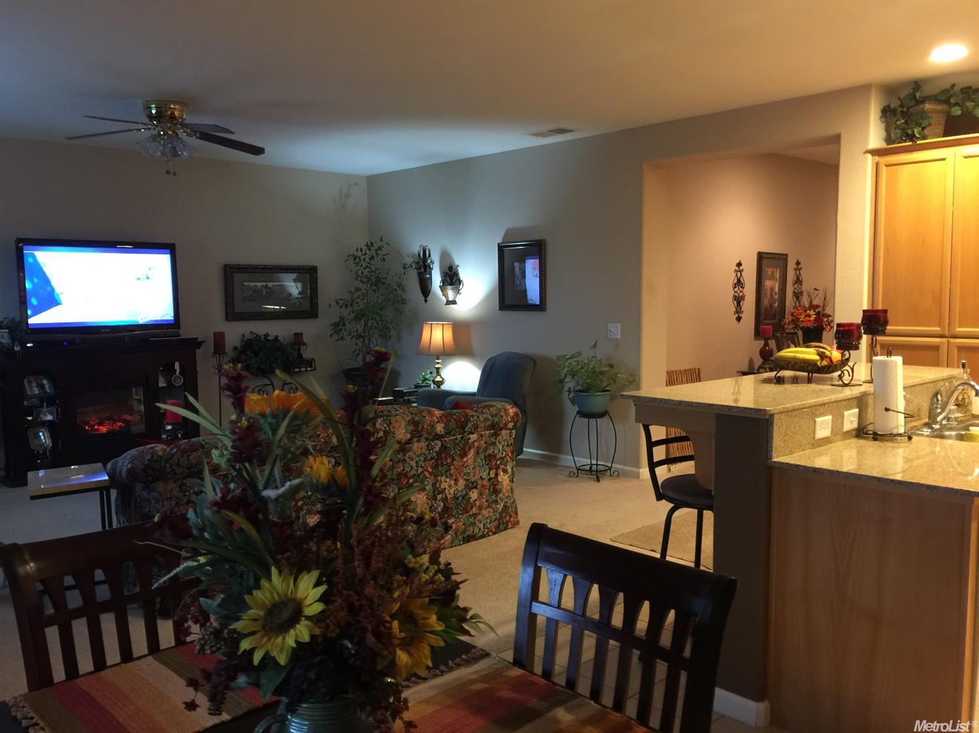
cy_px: 366
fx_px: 820
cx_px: 490
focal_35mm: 29
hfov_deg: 61.7
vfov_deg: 48.2
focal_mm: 4.15
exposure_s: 1/4
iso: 64
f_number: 2.2
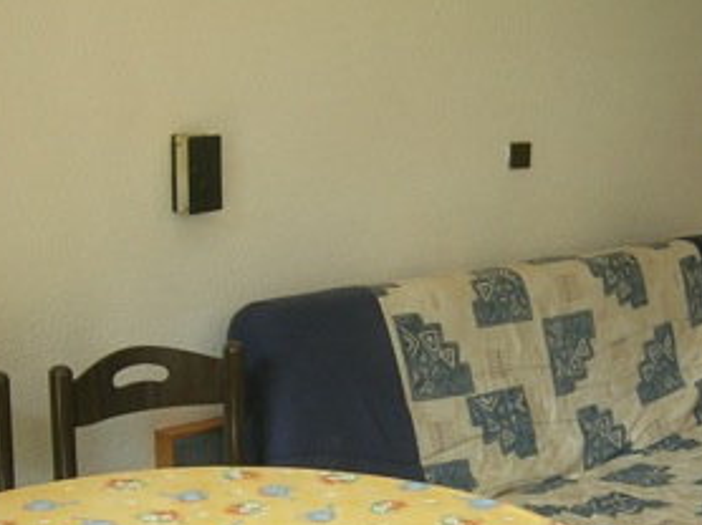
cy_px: 408
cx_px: 477
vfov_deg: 23.0
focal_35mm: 63
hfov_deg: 30.5
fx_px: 1277
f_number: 2.8
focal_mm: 5.4
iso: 50
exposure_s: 1/38.2
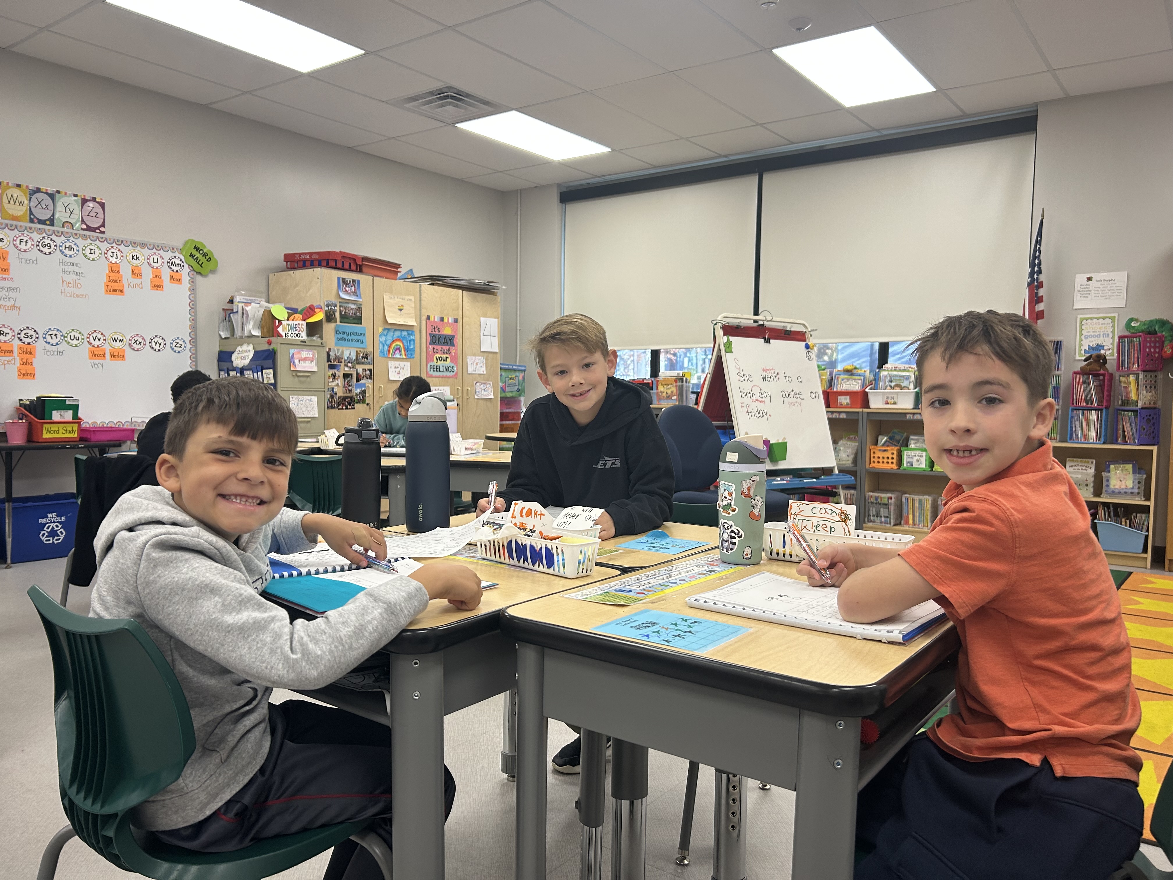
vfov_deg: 53.1
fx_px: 881
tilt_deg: -4.6
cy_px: 440
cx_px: 586
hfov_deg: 67.3
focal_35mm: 26
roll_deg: +0.8
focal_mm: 5.7
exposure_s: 1/120
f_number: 1.5
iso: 100
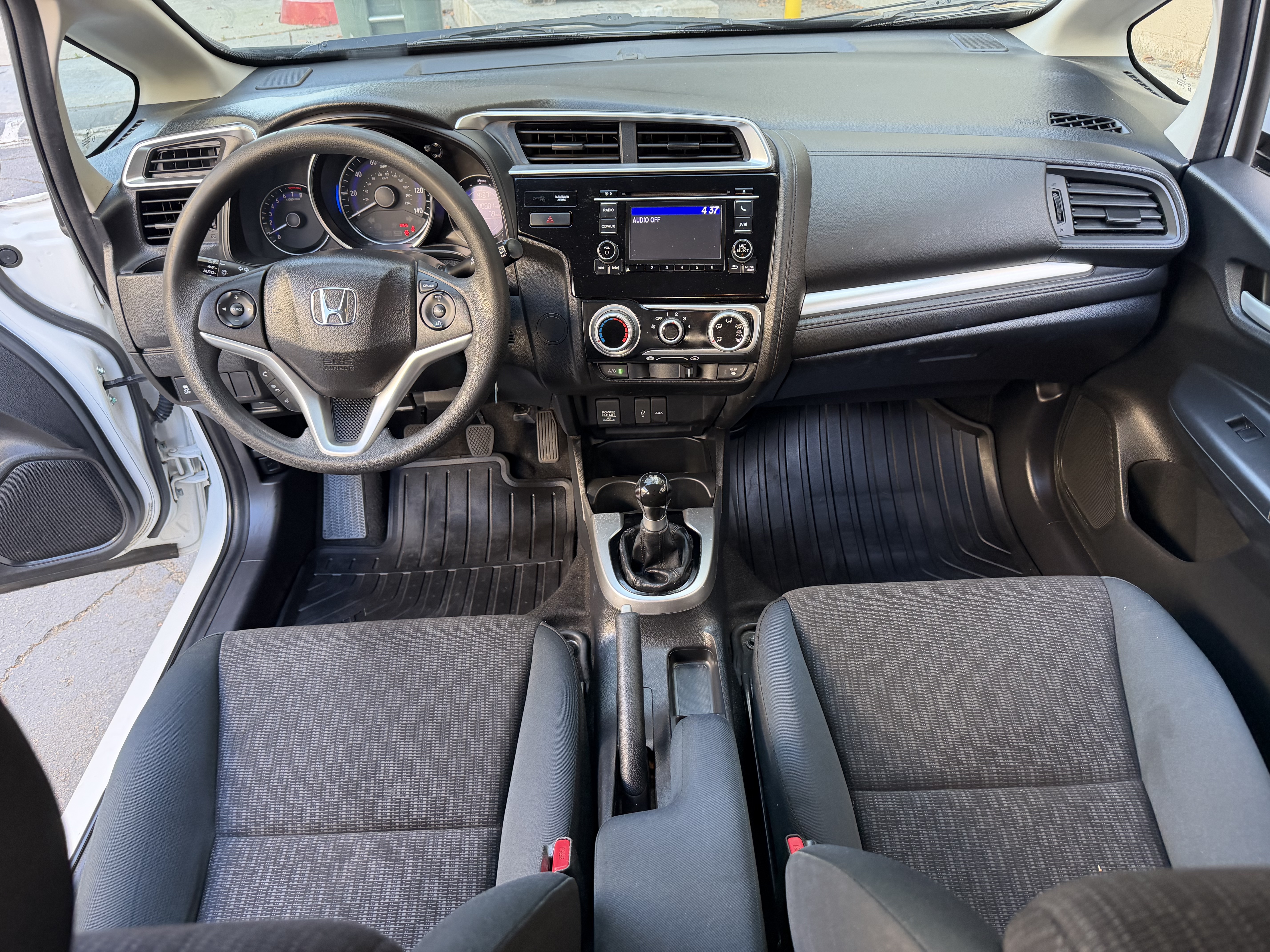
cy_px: 476
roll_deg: +0.0
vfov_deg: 56.8
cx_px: 635
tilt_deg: -36.9
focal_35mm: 24
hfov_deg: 71.6
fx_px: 881
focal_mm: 6.76
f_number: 1.78
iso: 200
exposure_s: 1/80
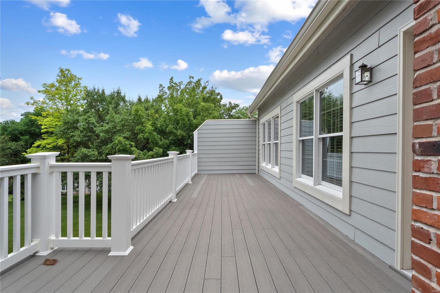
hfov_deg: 90.0
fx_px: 220
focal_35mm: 18
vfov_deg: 67.4
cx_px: 220
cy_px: 146
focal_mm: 9
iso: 400
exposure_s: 1/500
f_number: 8
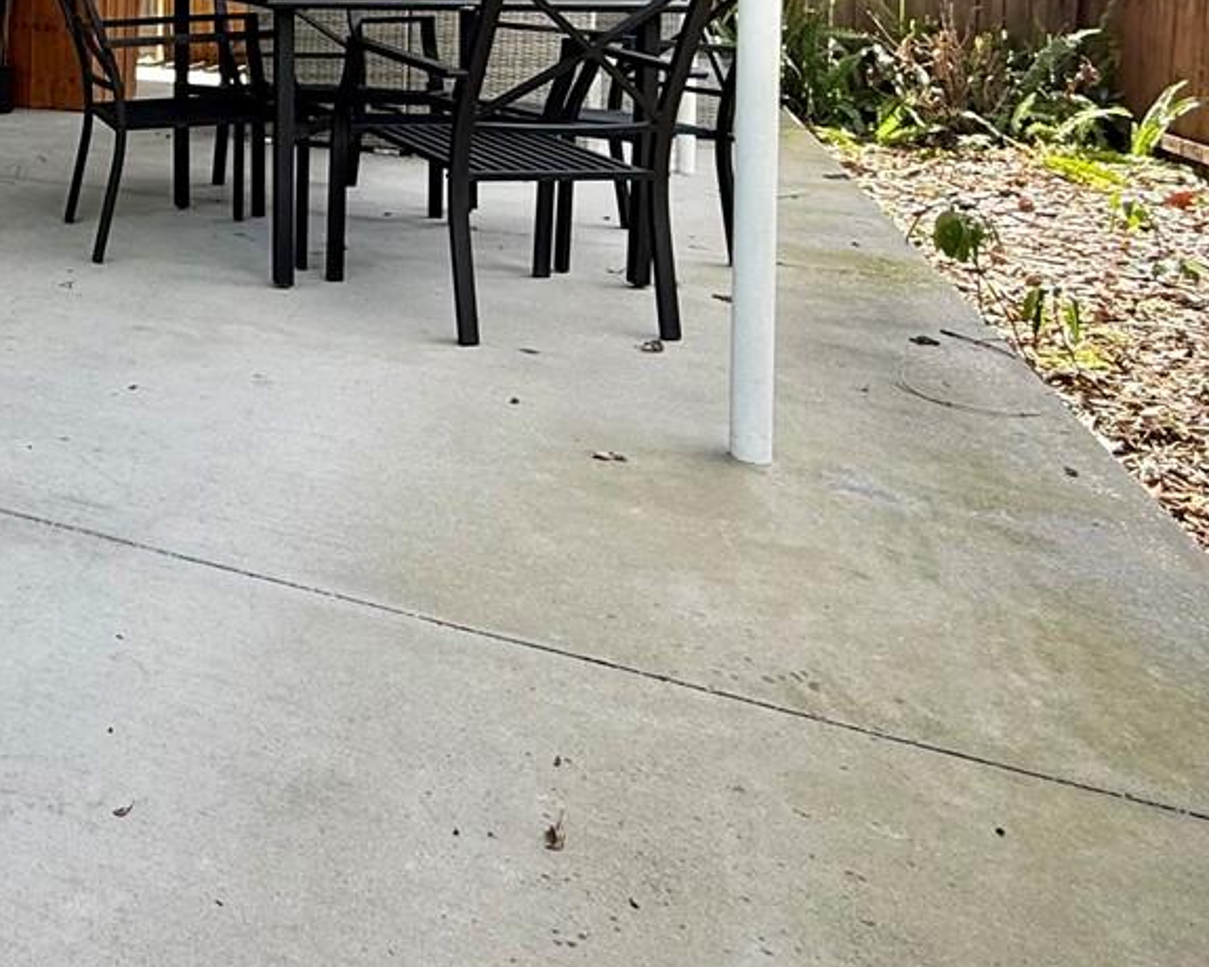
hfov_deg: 39.6
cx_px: -103
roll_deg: -0.8
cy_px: -36
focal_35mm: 38
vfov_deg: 34.9
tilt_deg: +0.0
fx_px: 1360
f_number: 2.2
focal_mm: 2.22
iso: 50
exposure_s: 1/242
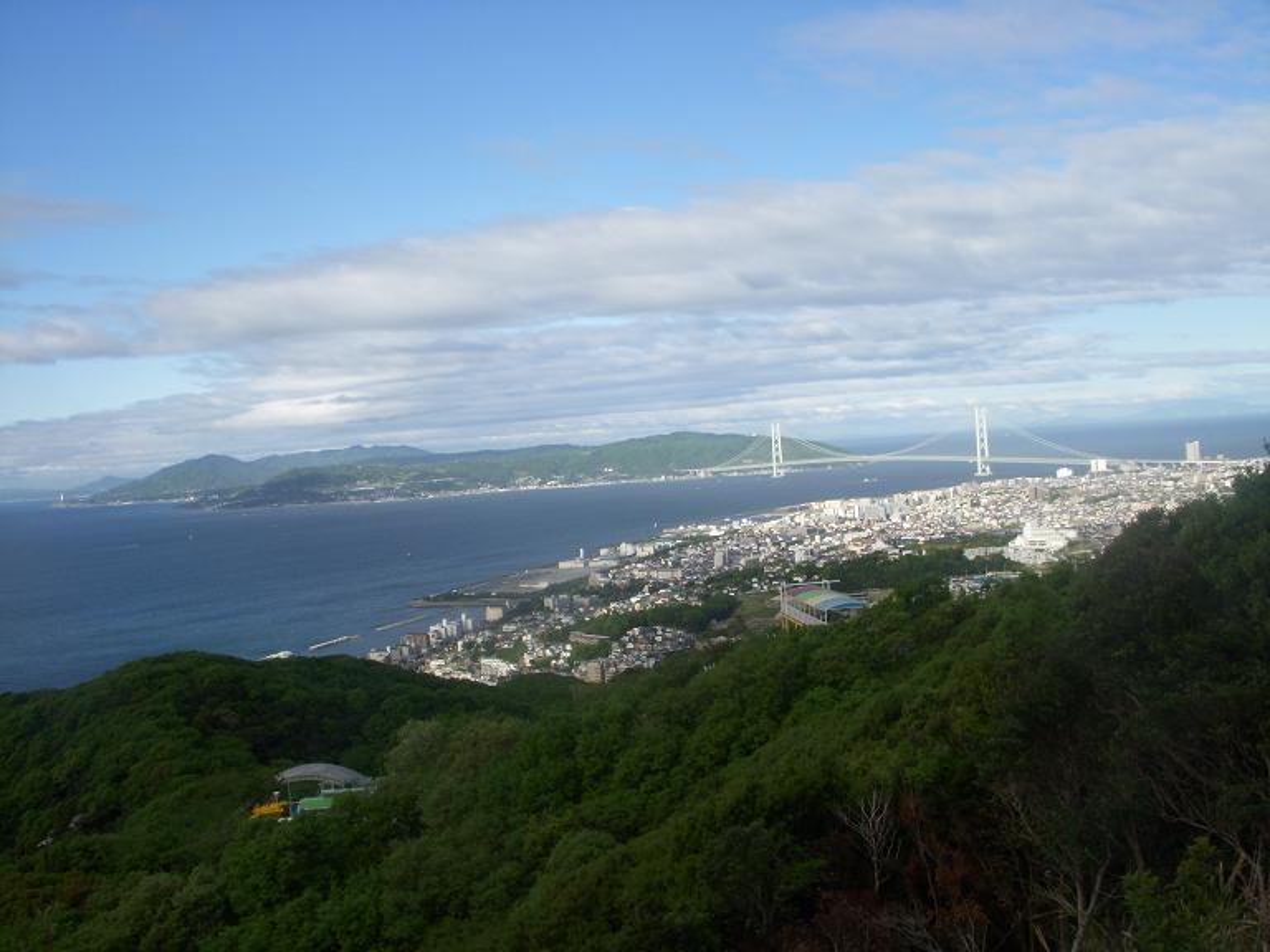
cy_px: 476
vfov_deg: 37.7
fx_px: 1394
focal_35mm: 38
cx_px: 635
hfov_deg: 49.0
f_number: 6.6
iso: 100
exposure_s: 1/320
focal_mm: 6.3
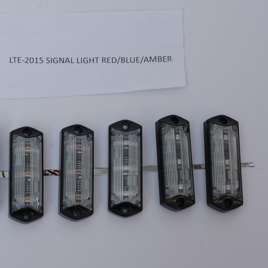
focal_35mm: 78
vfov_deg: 22.2
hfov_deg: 22.1
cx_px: 88
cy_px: 134
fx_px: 683
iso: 800
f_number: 10
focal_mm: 61
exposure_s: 1/160
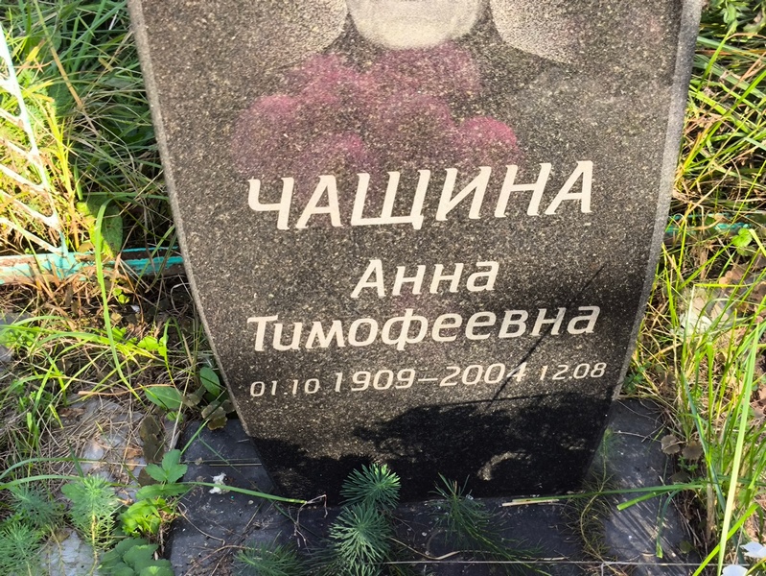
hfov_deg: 38.2
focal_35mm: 50
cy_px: 288
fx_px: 1107
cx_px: 383
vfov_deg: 29.1
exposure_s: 1/171
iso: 50
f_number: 1.7
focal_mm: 4.71
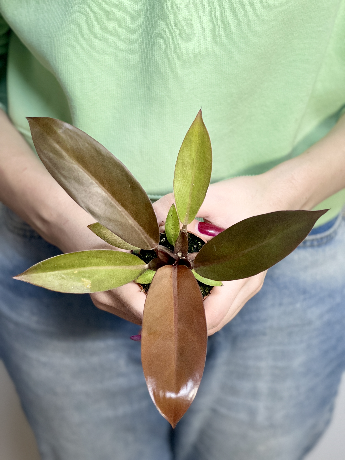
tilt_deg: -33.5
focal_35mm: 64
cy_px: 230
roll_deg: +1.1
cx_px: 172
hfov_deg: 22.9
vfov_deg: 30.3
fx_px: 850
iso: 125
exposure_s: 1/100
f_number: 2.2
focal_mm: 7.5
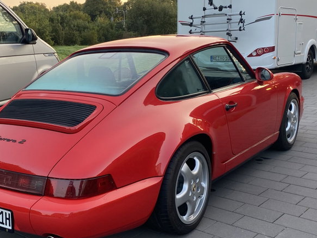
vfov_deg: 31.5
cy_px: 126
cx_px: 122
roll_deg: +1.2
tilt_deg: -11.3
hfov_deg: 41.0
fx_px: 421
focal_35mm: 46
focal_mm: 4.25
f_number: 1.8
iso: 40
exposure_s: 1/122
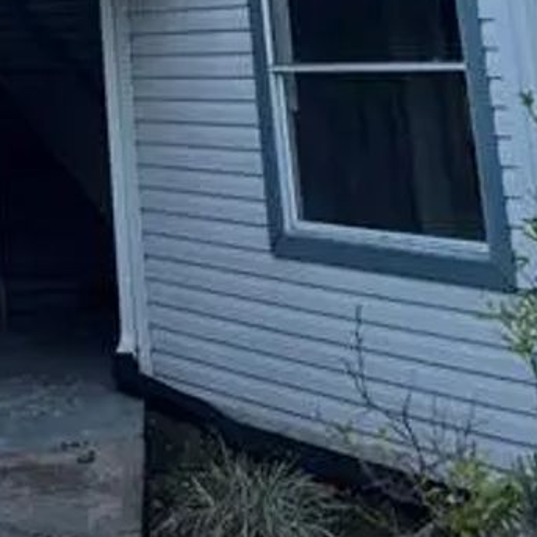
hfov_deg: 18.0
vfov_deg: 16.5
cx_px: -213
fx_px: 1544
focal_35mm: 88
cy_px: -428
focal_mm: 5.1
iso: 40
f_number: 1.6
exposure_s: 1/121
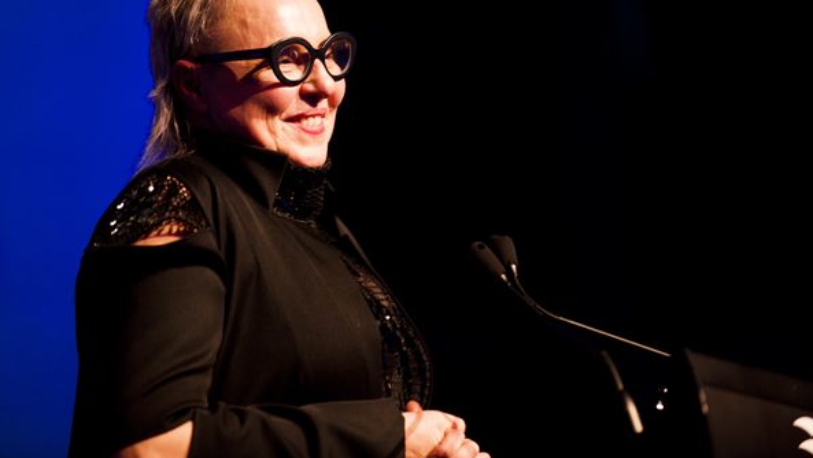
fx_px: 4874
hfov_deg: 9.5
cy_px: 171
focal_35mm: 226
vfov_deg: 5.4
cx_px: 404
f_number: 2.8
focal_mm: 200
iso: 640
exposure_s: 1/80
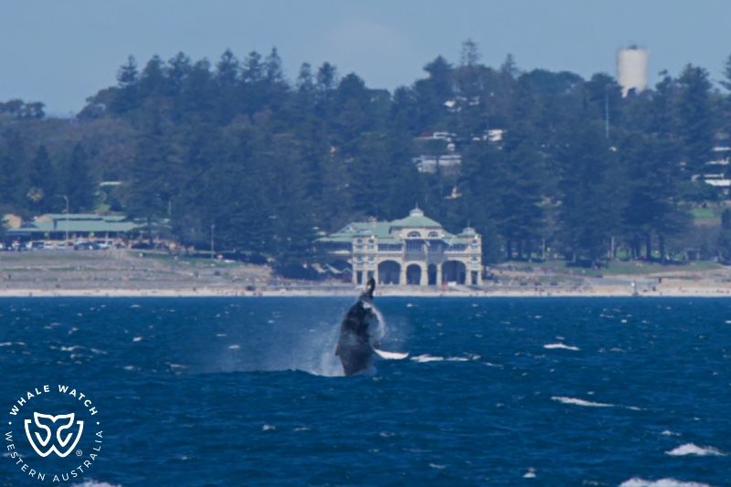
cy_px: 244
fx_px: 12180
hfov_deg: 3.4
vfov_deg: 2.3
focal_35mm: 600
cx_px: 366
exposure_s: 1/3200
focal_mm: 600
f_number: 8
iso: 800
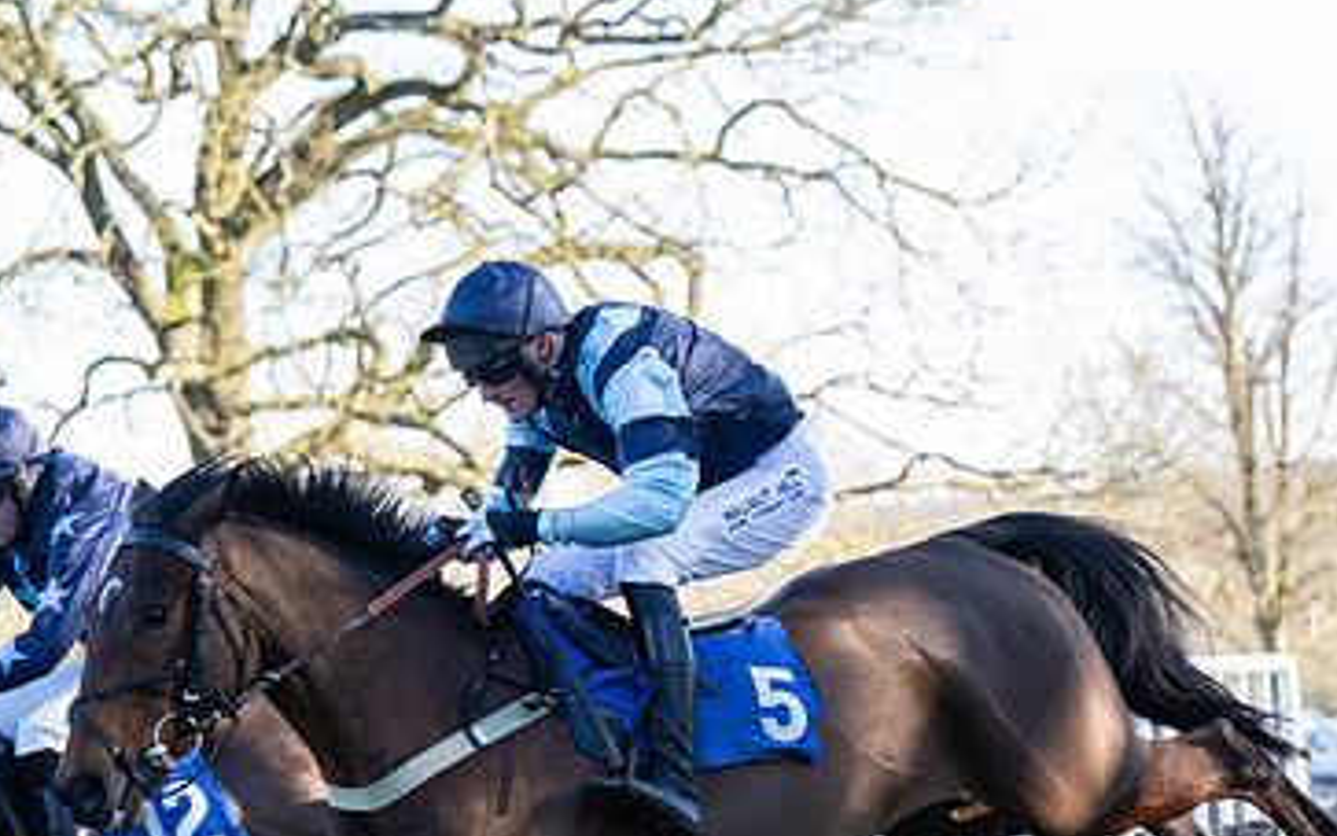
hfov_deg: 13.7
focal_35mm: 153
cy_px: 834
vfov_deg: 8.5
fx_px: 5576
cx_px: 680
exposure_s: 1/1600
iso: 800
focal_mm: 70
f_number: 2.8
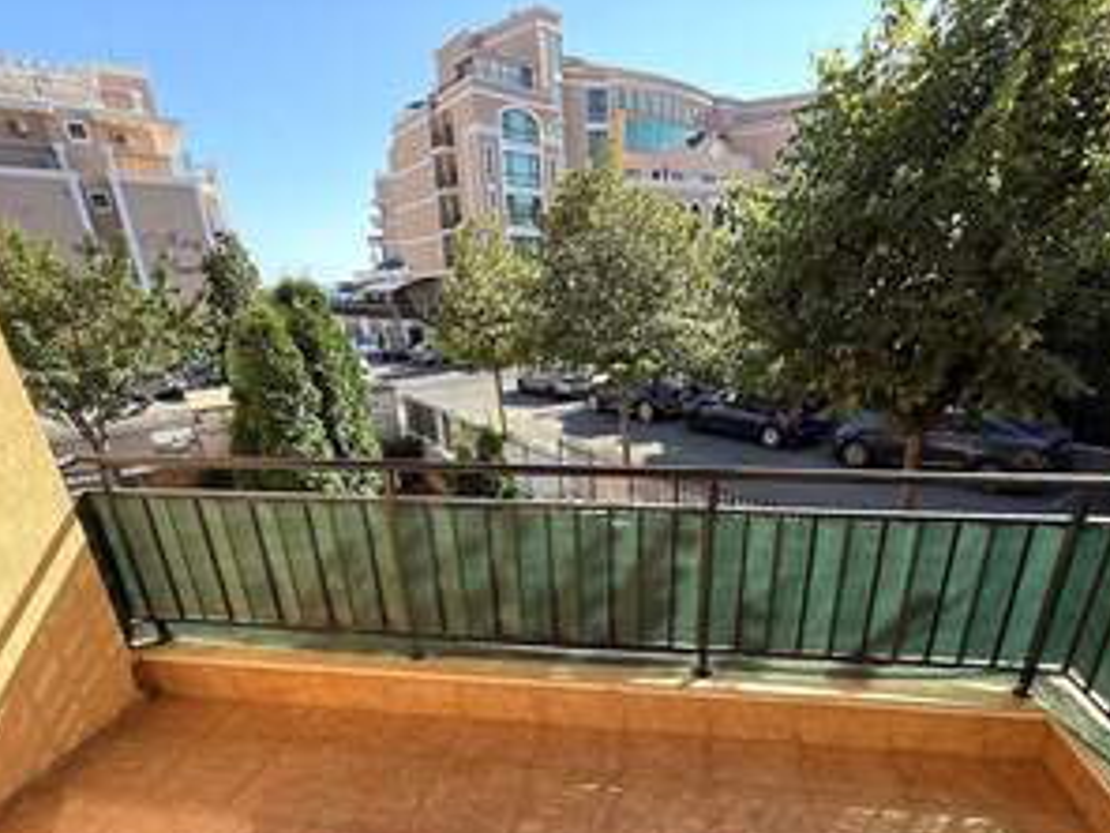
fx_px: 577
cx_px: 615
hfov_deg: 87.4
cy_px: 523
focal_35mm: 18
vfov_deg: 70.4
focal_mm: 2.22
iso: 50
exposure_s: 1/328
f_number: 2.2
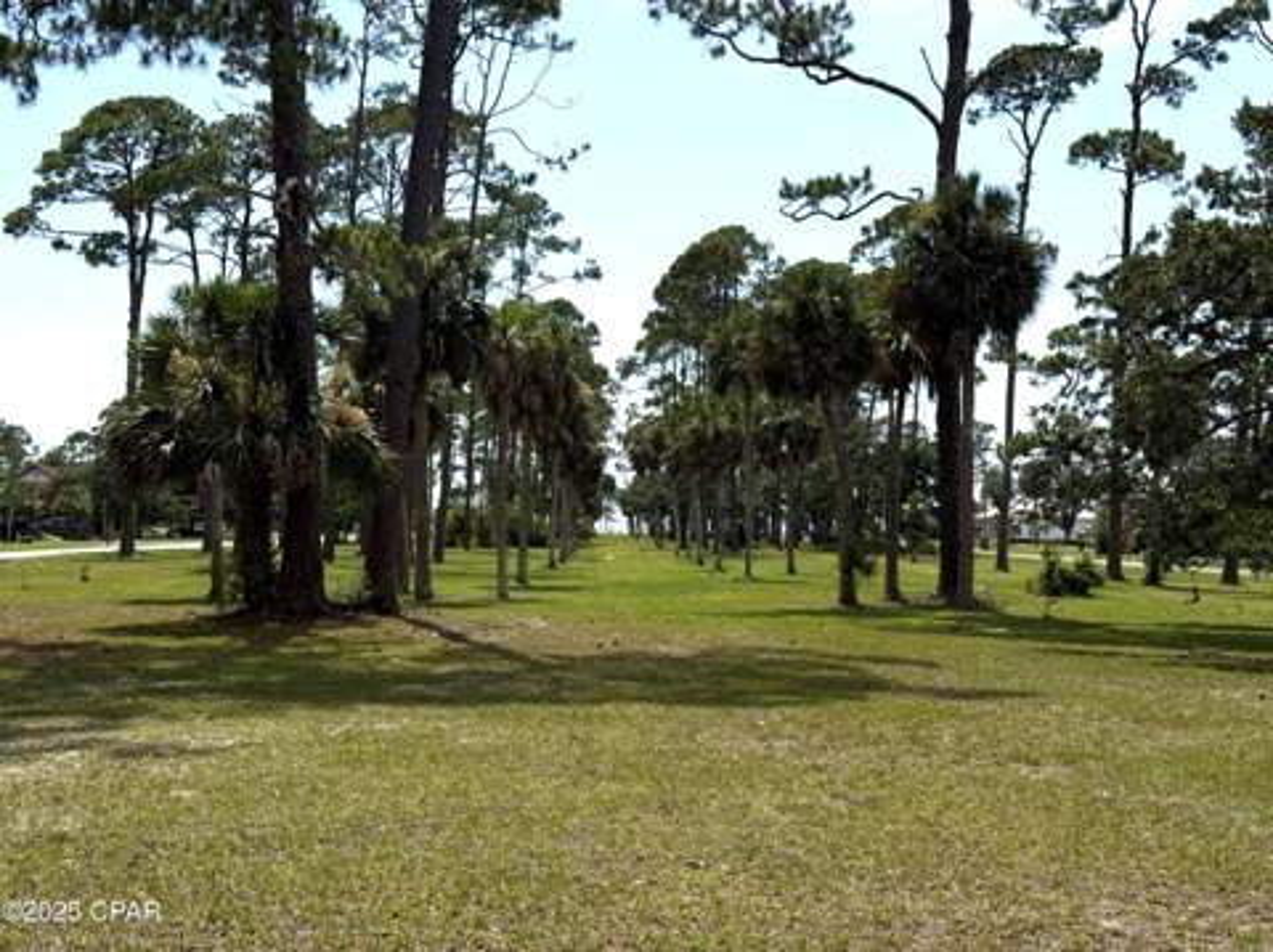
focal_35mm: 48
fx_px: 1763
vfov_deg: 30.2
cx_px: 636
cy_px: 476
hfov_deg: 39.7
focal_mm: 6.76
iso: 64
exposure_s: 1/11364
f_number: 1.78
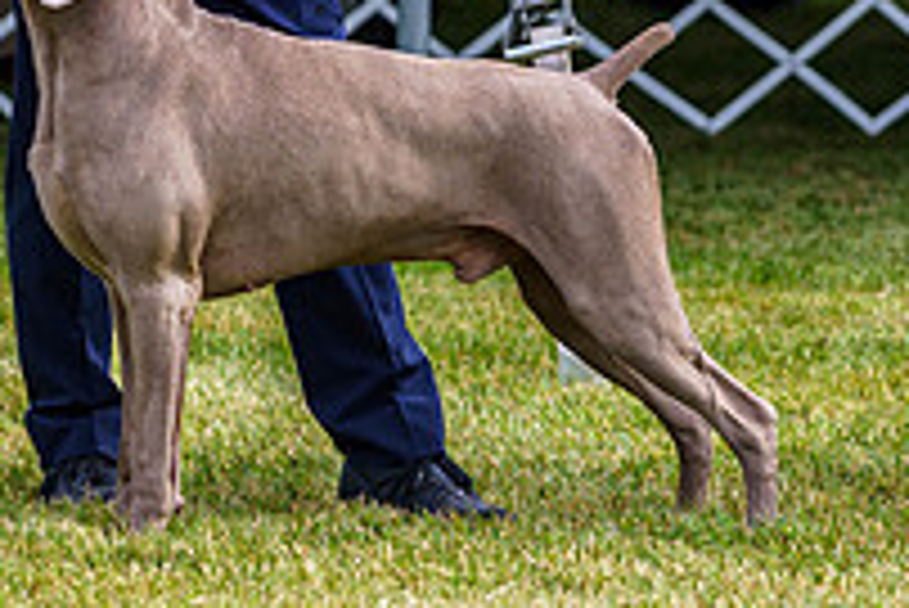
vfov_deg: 3.5
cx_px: 144
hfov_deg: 5.2
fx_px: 10031
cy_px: -205
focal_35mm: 397
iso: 250
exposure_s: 1/500
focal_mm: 138
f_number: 4
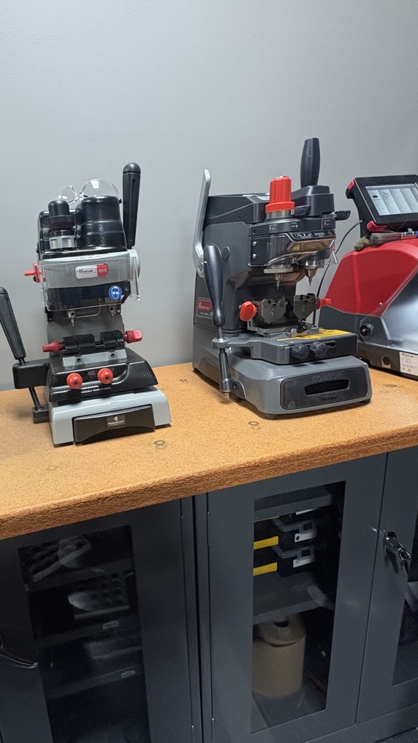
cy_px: 380
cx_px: 125
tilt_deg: -16.5
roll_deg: +4.6
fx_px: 414
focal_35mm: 21
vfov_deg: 83.8
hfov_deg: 52.1
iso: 400
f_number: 2.2
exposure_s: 1/60
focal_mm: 2.22
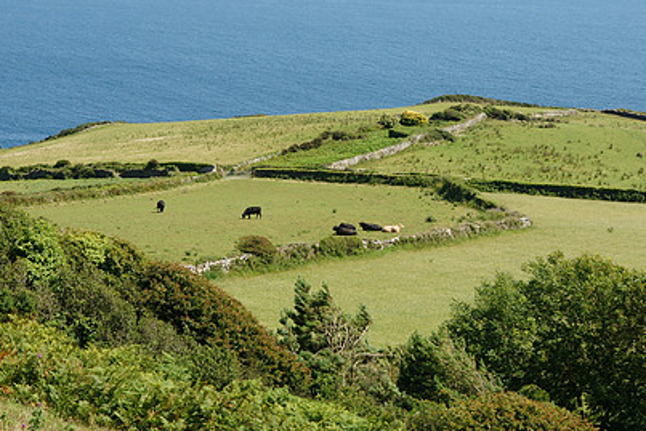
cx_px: 393
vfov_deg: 12.7
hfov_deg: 18.9
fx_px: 1939
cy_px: 151
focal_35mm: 108
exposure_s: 1/200
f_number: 10
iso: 200
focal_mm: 50
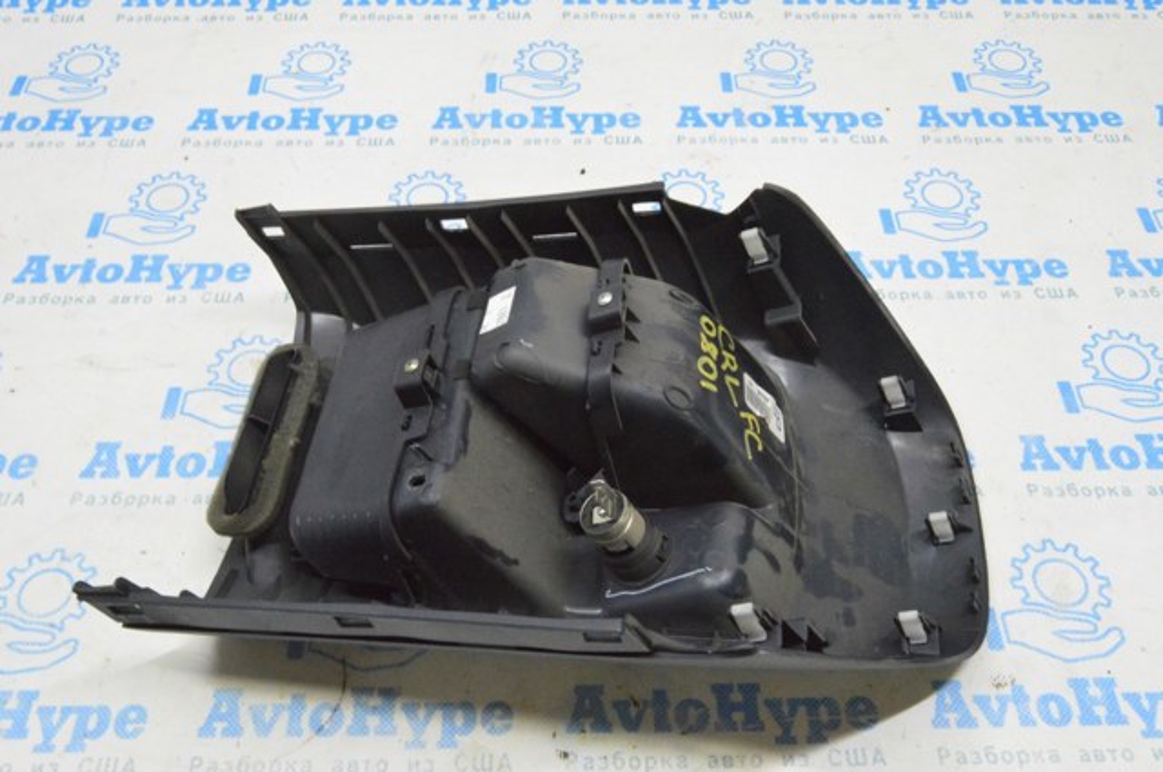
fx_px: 1065
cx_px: 582
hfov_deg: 57.3
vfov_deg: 39.9
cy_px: 386
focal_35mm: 33
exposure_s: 1/15
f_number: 20
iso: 6400
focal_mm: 22
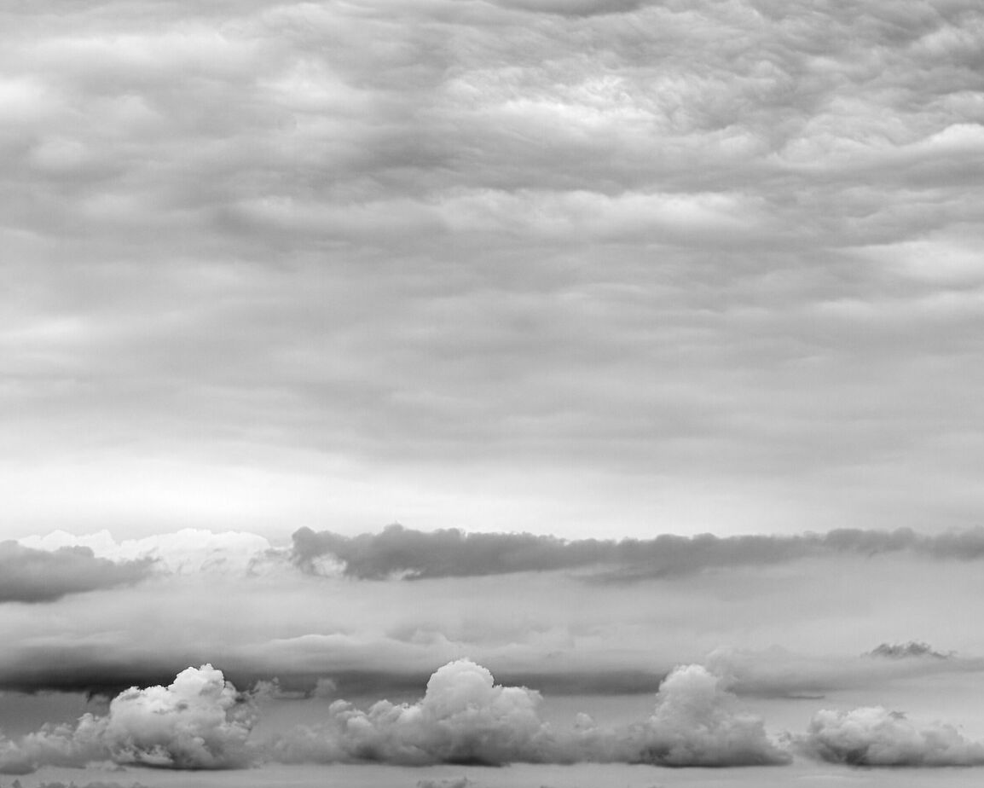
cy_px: 565
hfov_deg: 16.4
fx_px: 3408
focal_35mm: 117
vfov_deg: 13.2
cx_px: 266
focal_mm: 60
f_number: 5.6
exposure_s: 1/500
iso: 100
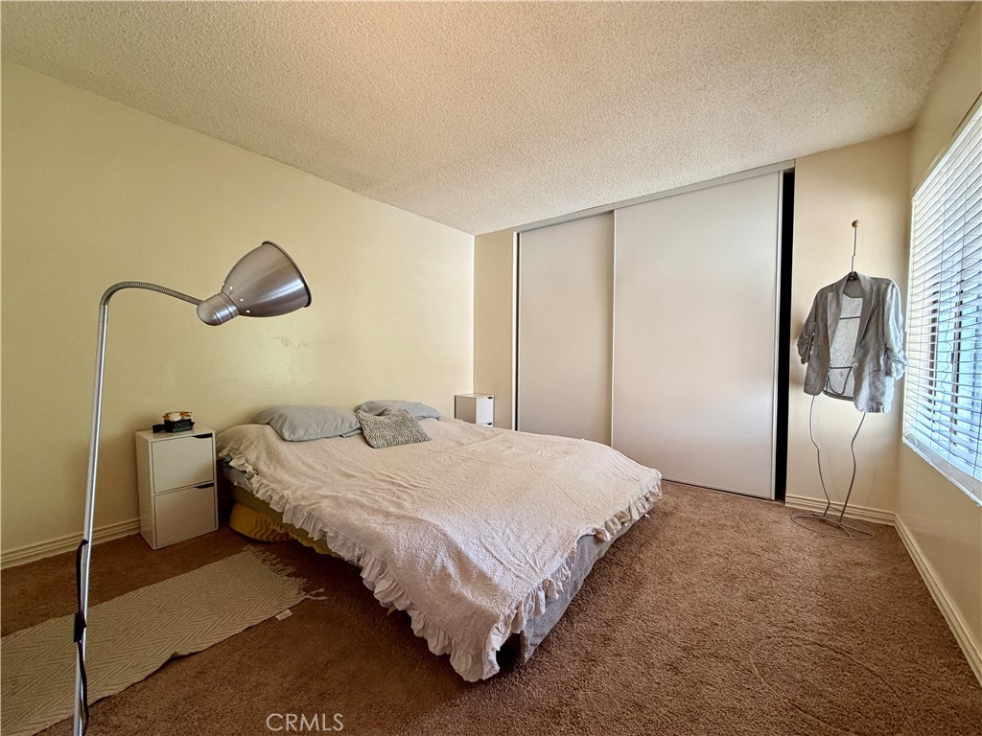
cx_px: 491
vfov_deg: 85.7
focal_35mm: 14
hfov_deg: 102.1
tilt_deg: -2.7
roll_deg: -0.1
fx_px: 397
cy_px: 368
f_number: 2.2
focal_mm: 2.22
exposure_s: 1/60
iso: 320
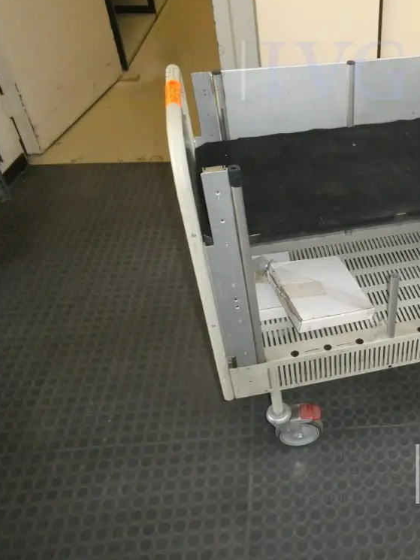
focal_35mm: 33
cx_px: 352
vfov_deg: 55.3
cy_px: 272
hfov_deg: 40.7
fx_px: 534
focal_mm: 4.3
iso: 800
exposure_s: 1/125
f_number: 3.3
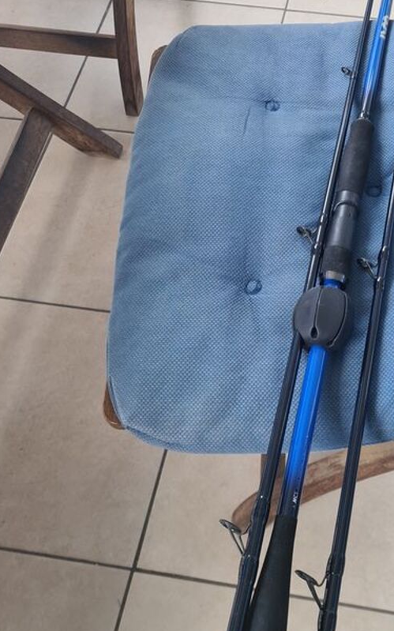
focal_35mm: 46
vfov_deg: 43.2
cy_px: 245
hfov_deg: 27.2
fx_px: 791
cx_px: 336
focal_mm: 5.4
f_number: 1.8
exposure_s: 1/50
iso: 64
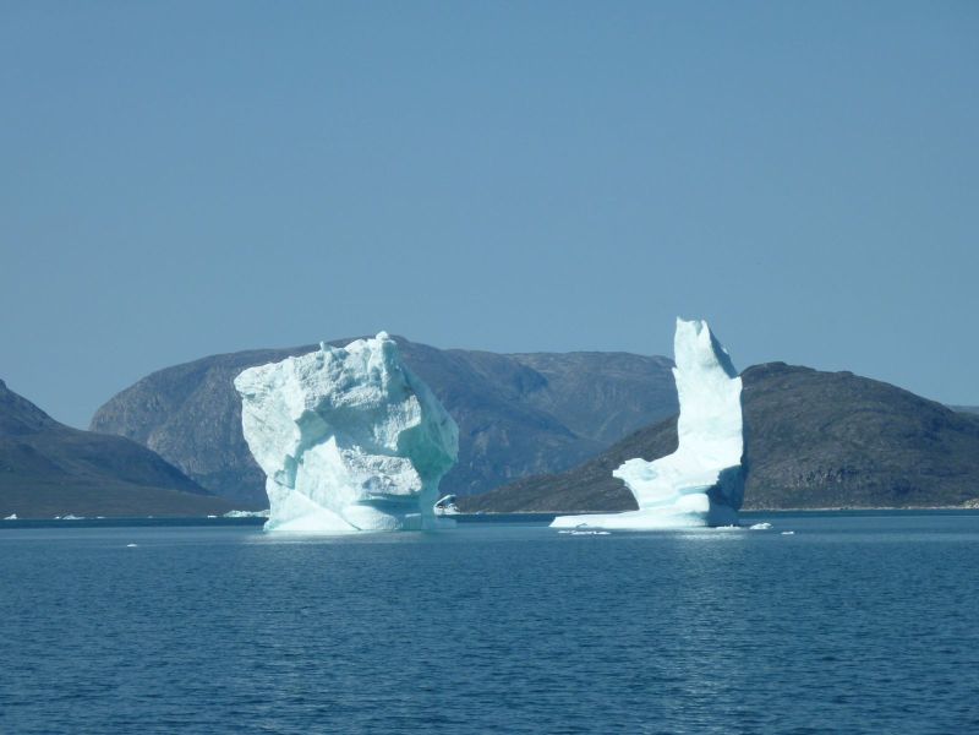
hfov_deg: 14.4
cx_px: 490
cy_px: 368
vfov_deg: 10.8
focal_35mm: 137
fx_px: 3875
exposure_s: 1/800
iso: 80
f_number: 5.6
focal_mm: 22.5
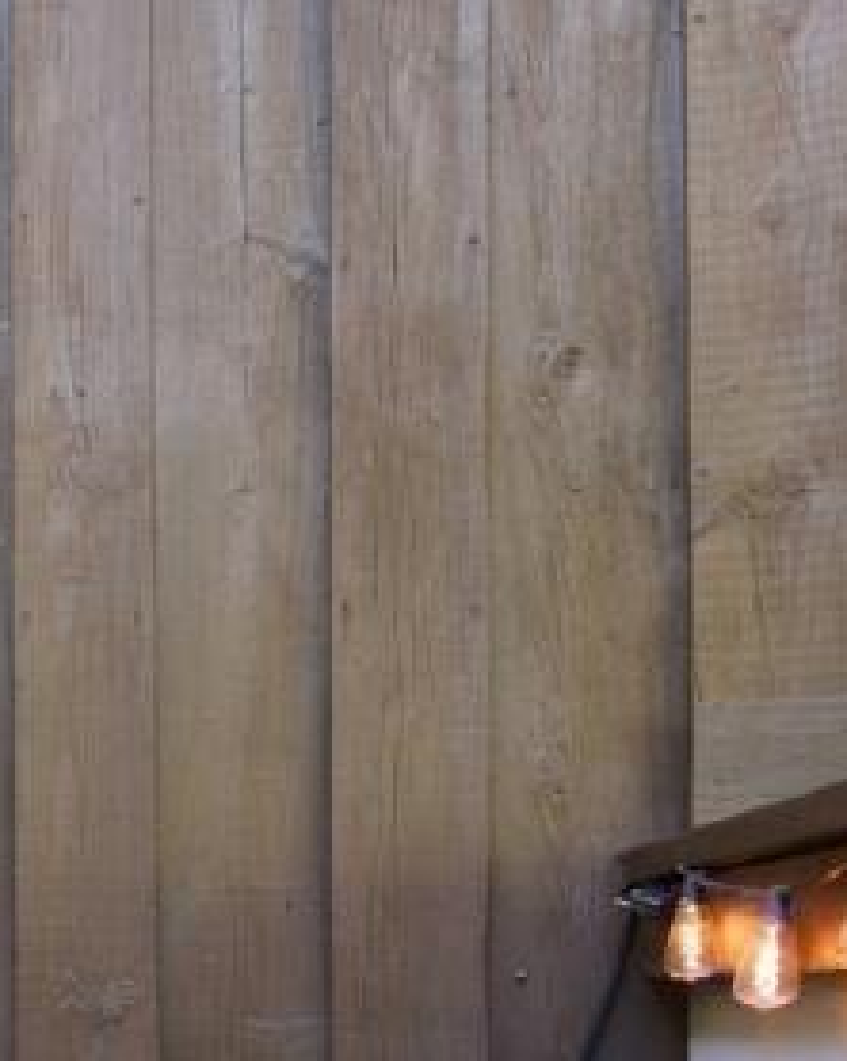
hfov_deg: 14.2
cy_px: 1023
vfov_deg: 25.6
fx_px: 2227
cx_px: -1217
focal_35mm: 71
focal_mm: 14
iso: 200
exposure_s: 1/60
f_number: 4
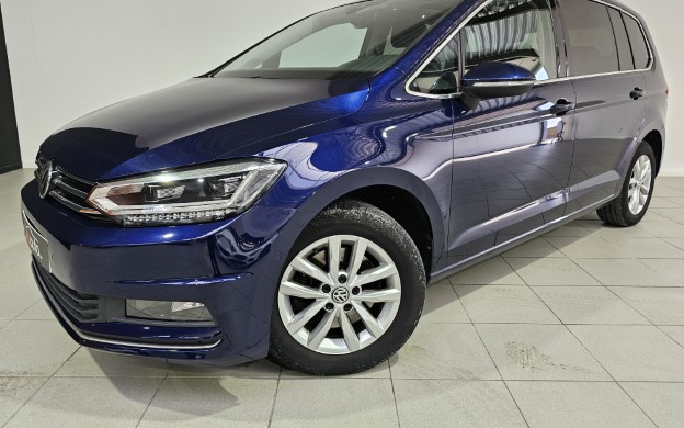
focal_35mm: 25
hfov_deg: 72.5
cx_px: 343
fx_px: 466
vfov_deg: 49.1
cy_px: 185
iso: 64
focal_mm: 6.3
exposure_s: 1/100
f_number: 1.7
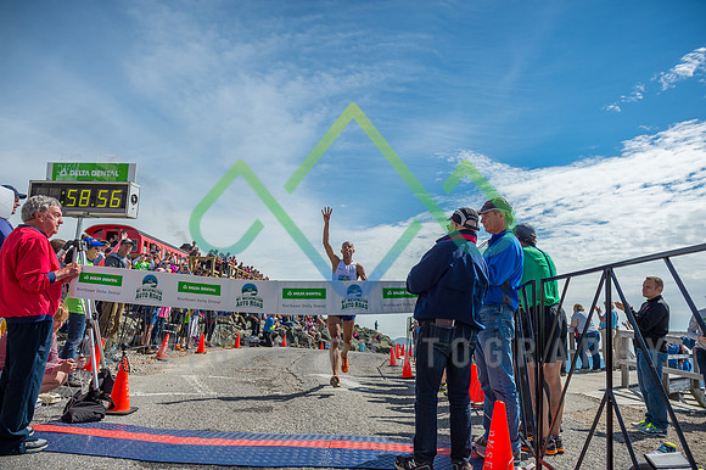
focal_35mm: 26
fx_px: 510
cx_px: 353
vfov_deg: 49.5
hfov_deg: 69.4
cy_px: 235
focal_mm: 26
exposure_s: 1/6400
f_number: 5.6
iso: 640
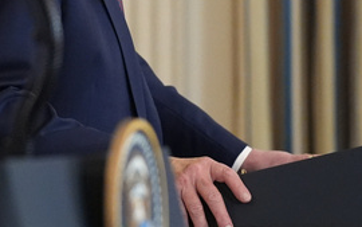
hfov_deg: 5.3
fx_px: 3889
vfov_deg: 3.3
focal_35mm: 394
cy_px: 52
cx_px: -118
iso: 4000
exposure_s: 1/250
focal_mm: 102
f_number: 2.8
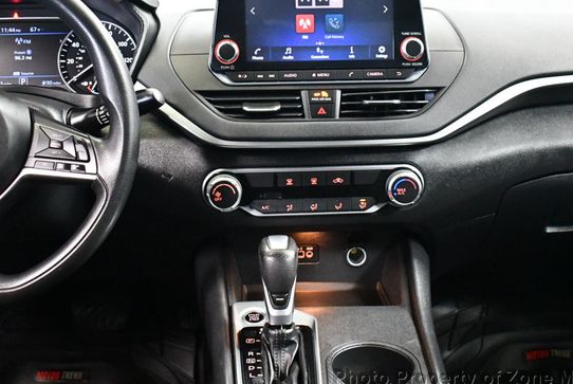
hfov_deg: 33.9
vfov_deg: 23.1
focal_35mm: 59
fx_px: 940
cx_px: 320
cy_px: 171
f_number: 4
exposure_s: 1/60
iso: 9000
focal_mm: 25
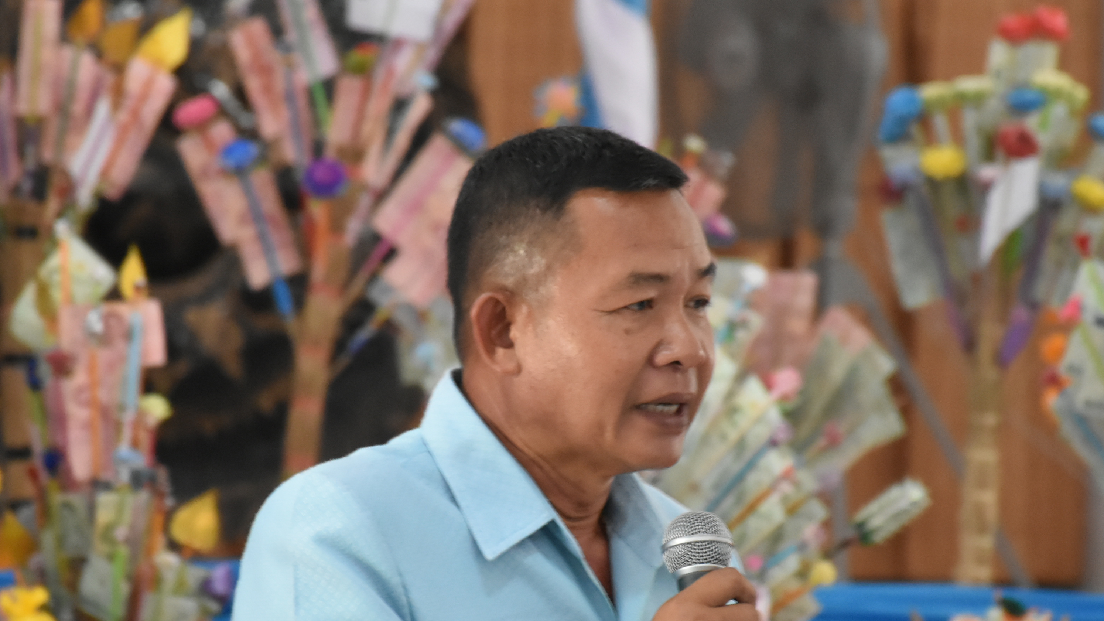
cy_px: 472
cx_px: 512
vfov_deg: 3.7
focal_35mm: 331
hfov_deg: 6.5
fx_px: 9689
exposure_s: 1/80
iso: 3200
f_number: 5.6
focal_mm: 140
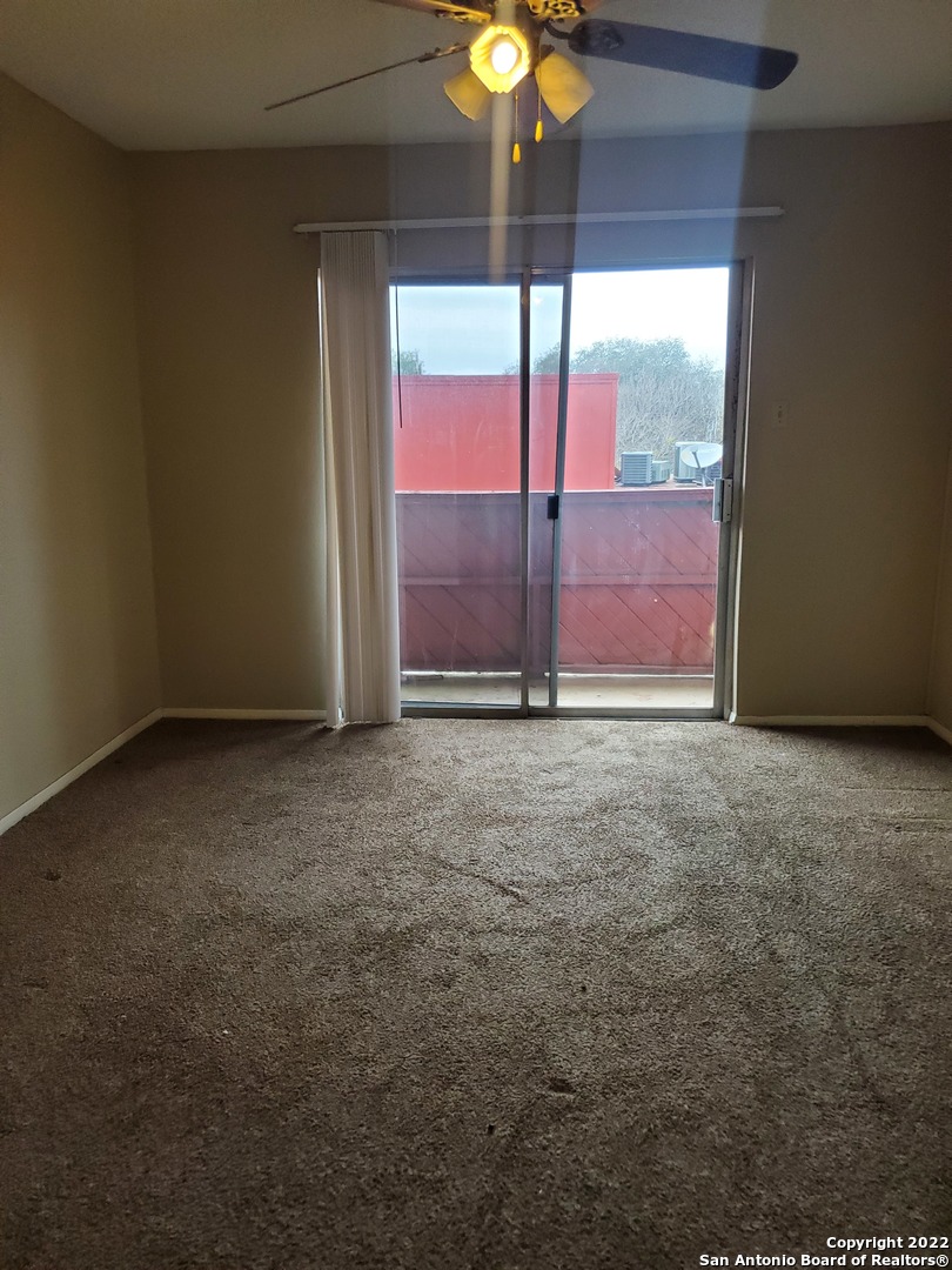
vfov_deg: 67.3
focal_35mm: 26
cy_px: 635
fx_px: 953
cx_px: 476
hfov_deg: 53.1
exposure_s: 1/120
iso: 320
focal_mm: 4.3
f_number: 1.5
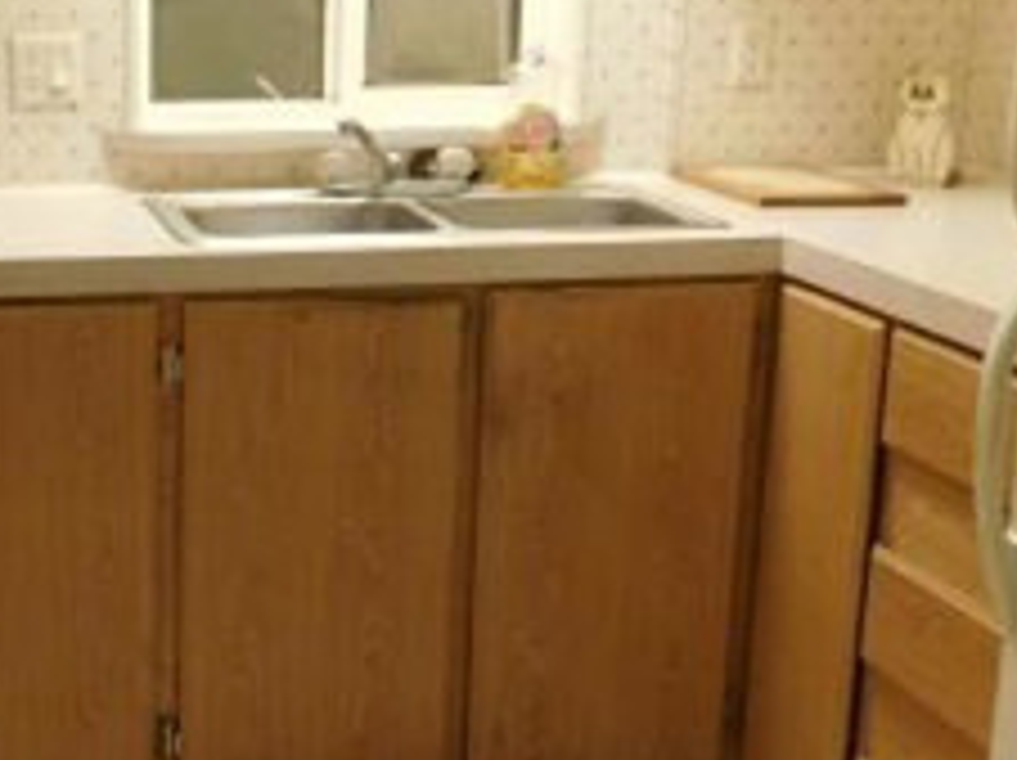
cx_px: 40
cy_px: 405
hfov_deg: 27.2
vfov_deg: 21.6
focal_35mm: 68
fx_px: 1996
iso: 400
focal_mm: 4.1
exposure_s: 1/13
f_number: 3
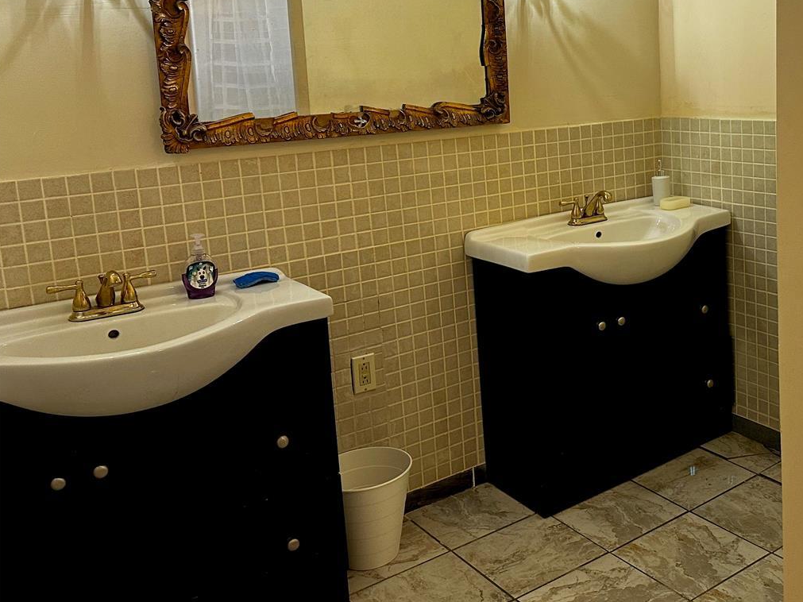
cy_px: 203
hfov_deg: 46.7
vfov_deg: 37.3
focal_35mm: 38
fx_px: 881
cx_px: 630
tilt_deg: -9.3
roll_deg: +2.9
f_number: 1.78
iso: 200
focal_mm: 6.86
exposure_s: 1/120
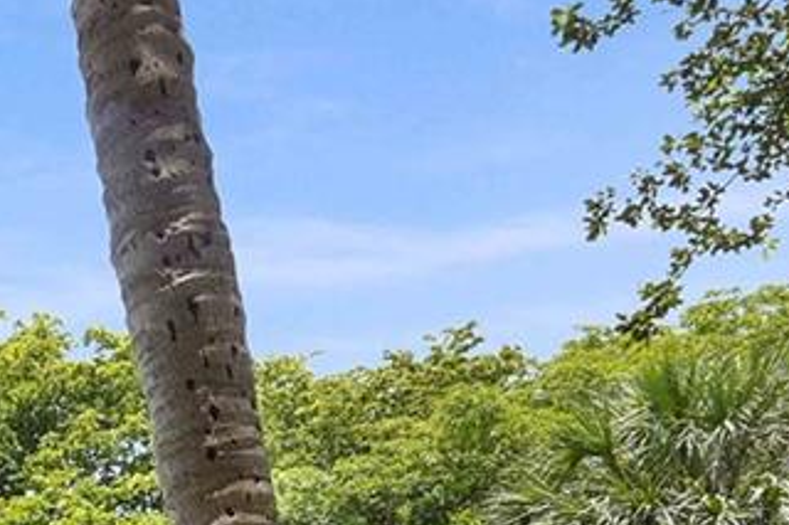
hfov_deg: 17.0
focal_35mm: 85
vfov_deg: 14.6
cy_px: 855
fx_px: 1862
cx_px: -831
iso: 250
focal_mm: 17
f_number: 8
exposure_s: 1/200
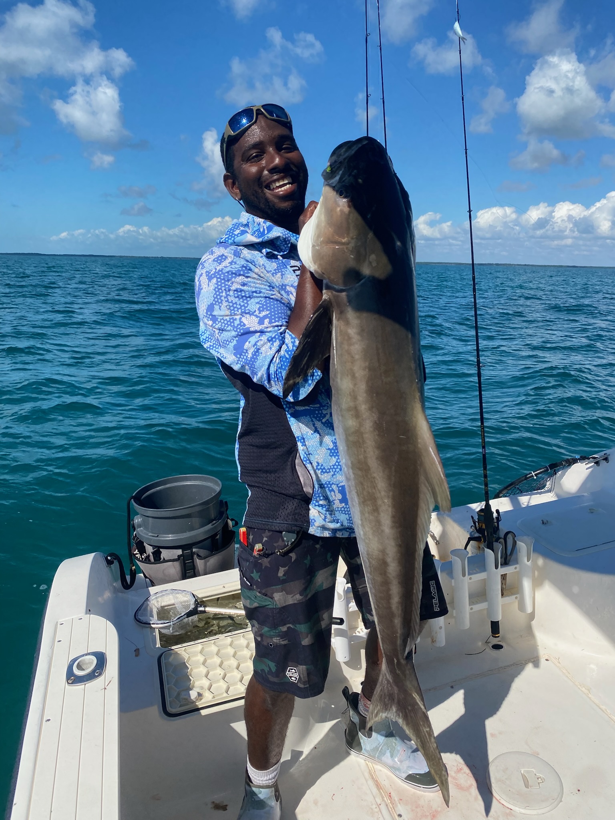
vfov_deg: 67.3
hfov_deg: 53.1
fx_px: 616
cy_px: 410
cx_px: 308
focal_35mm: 26
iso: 32
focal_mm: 4.25
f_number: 1.8
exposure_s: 1/3610
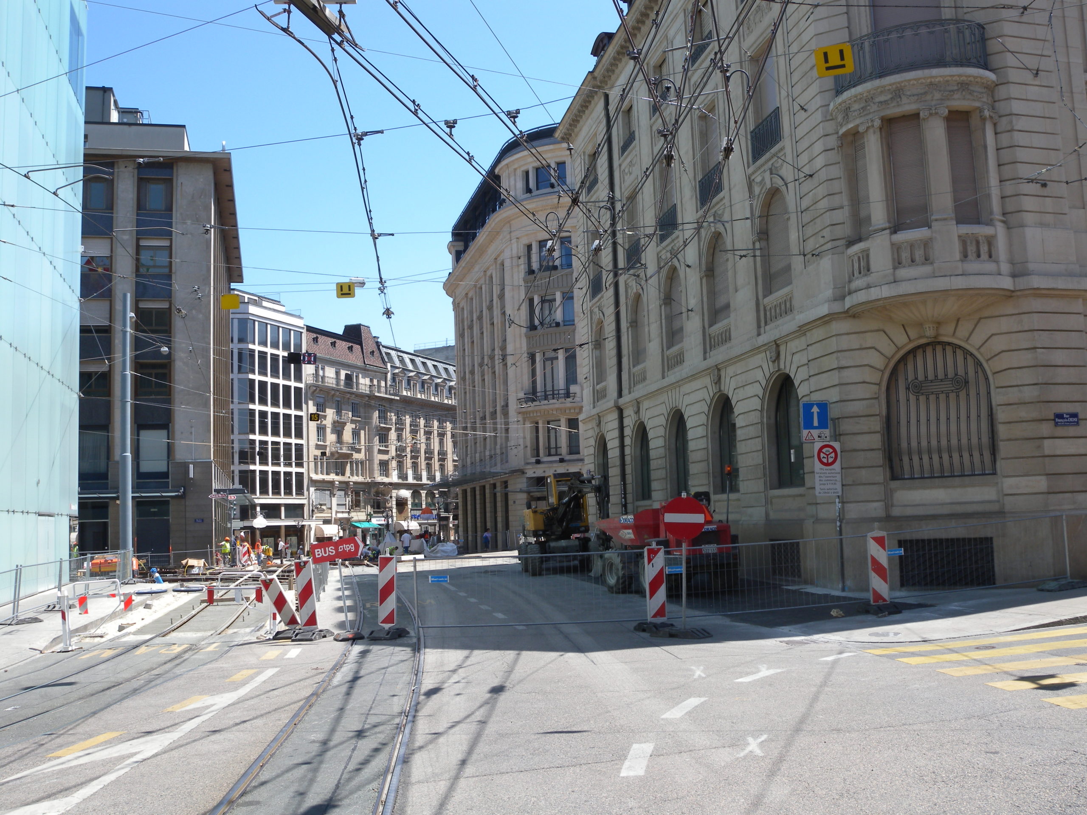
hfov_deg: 54.0
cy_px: 408
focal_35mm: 34
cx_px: 544
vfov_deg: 41.8
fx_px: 1068
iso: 64
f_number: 5.6
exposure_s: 1/201
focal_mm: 7.3
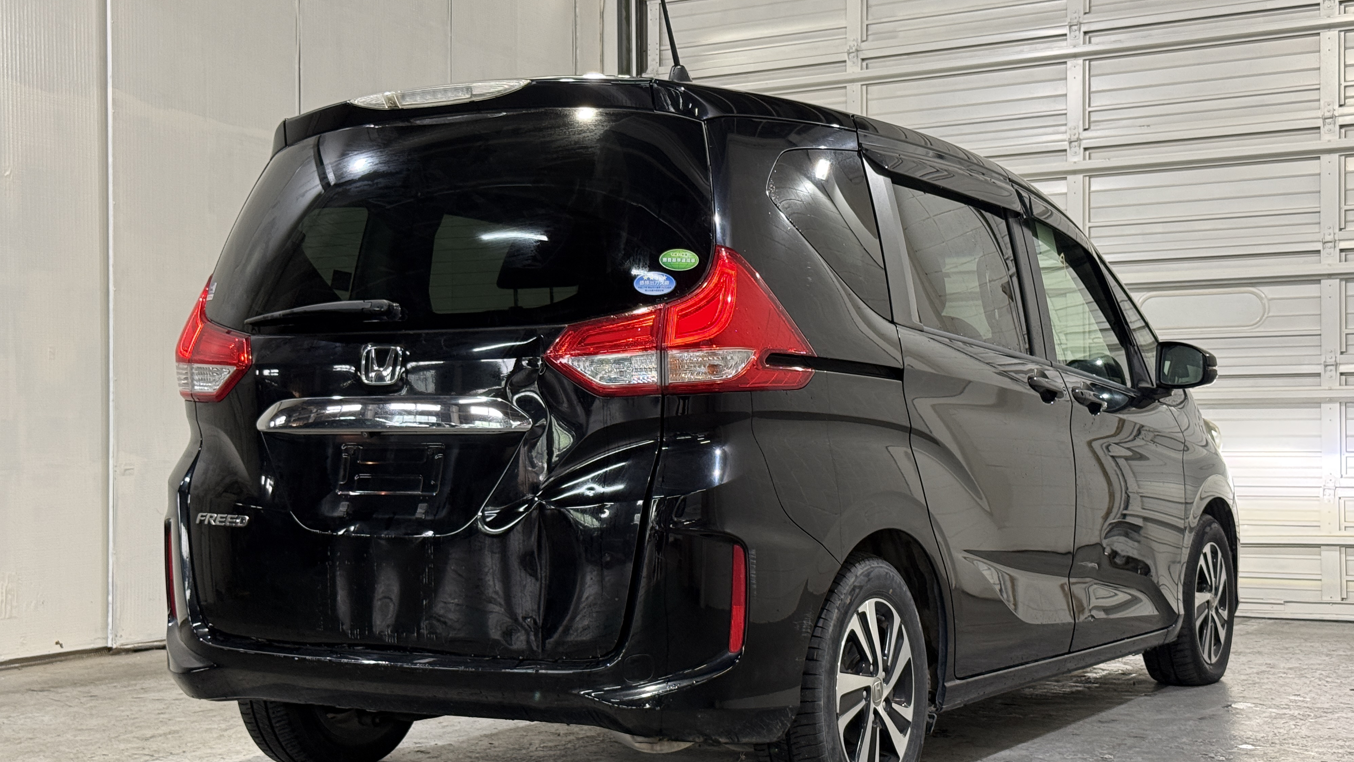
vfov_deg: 22.6
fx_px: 1903
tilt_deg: +0.8
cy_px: 429
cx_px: 686
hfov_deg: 39.2
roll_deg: -0.3
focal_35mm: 53
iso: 160
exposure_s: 1/60
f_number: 1.78
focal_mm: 6.76
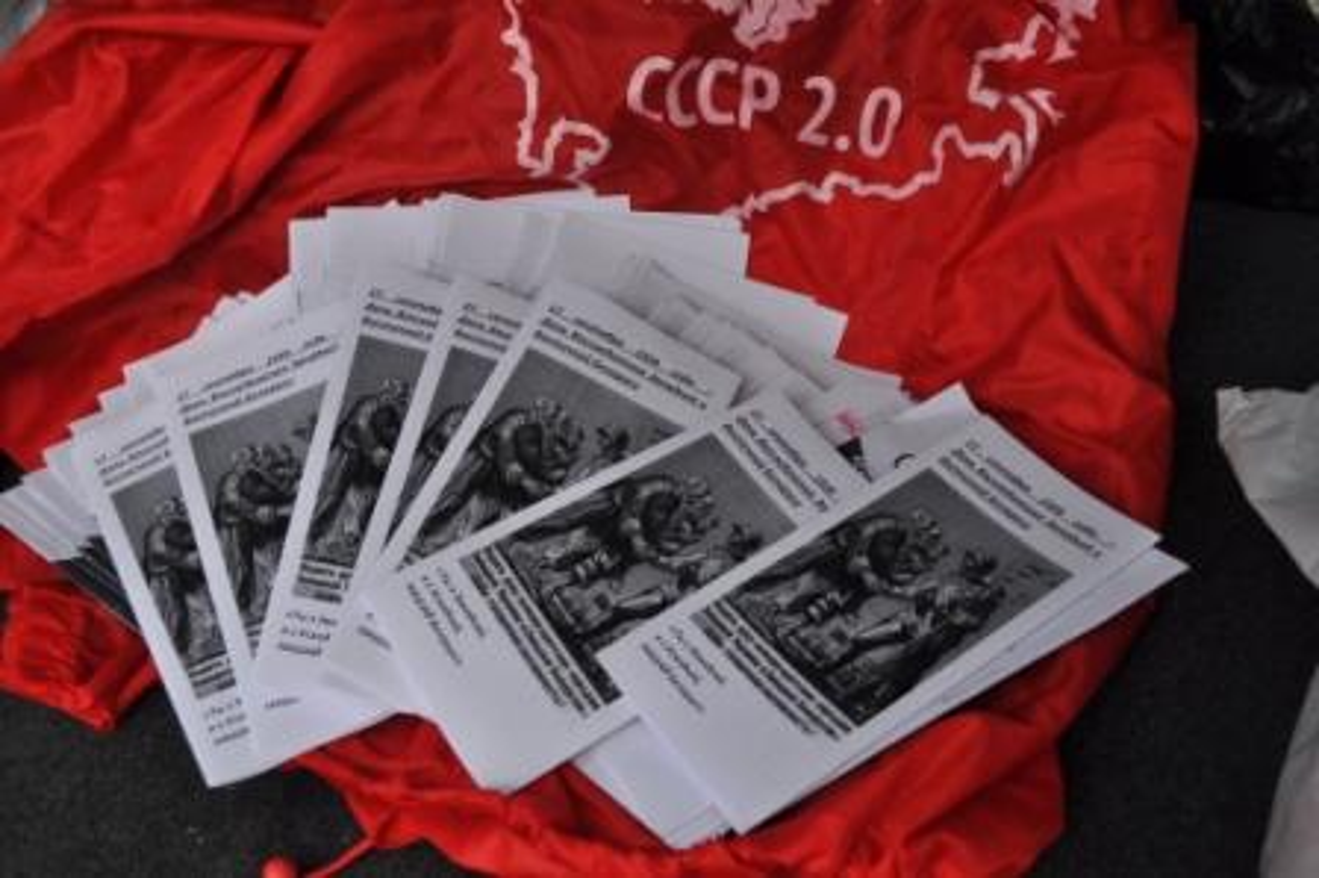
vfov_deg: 34.2
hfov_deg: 49.6
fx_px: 1428
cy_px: 439
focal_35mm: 39
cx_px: 660
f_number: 6.3
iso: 200
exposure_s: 1/320
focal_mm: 26
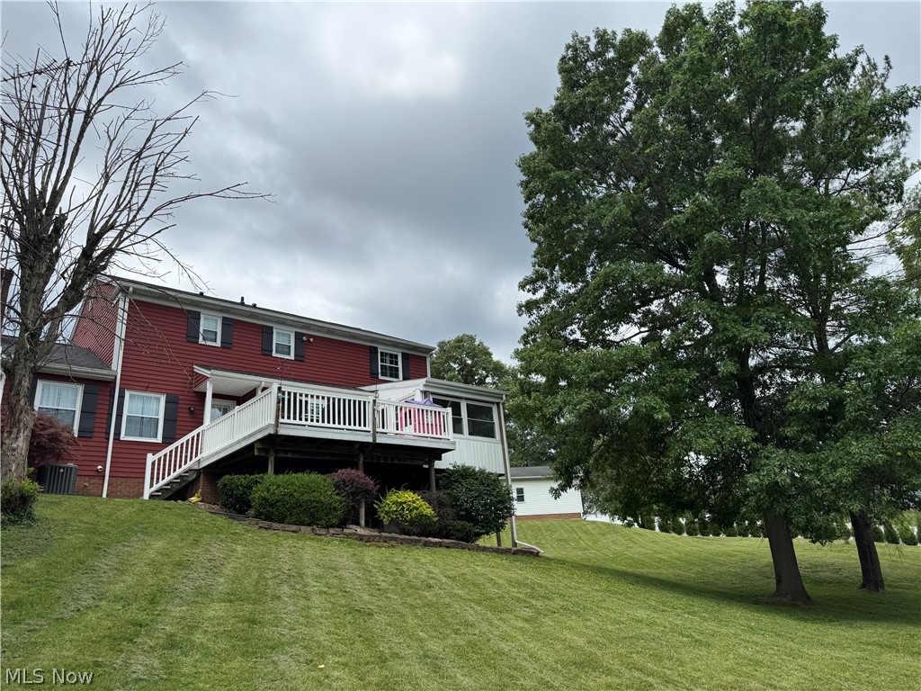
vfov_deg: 56.8
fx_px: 639
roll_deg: +3.9
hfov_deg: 71.6
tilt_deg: +20.3
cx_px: 460
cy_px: 346
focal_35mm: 24
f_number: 1.78
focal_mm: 6.76
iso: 80
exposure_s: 1/4950
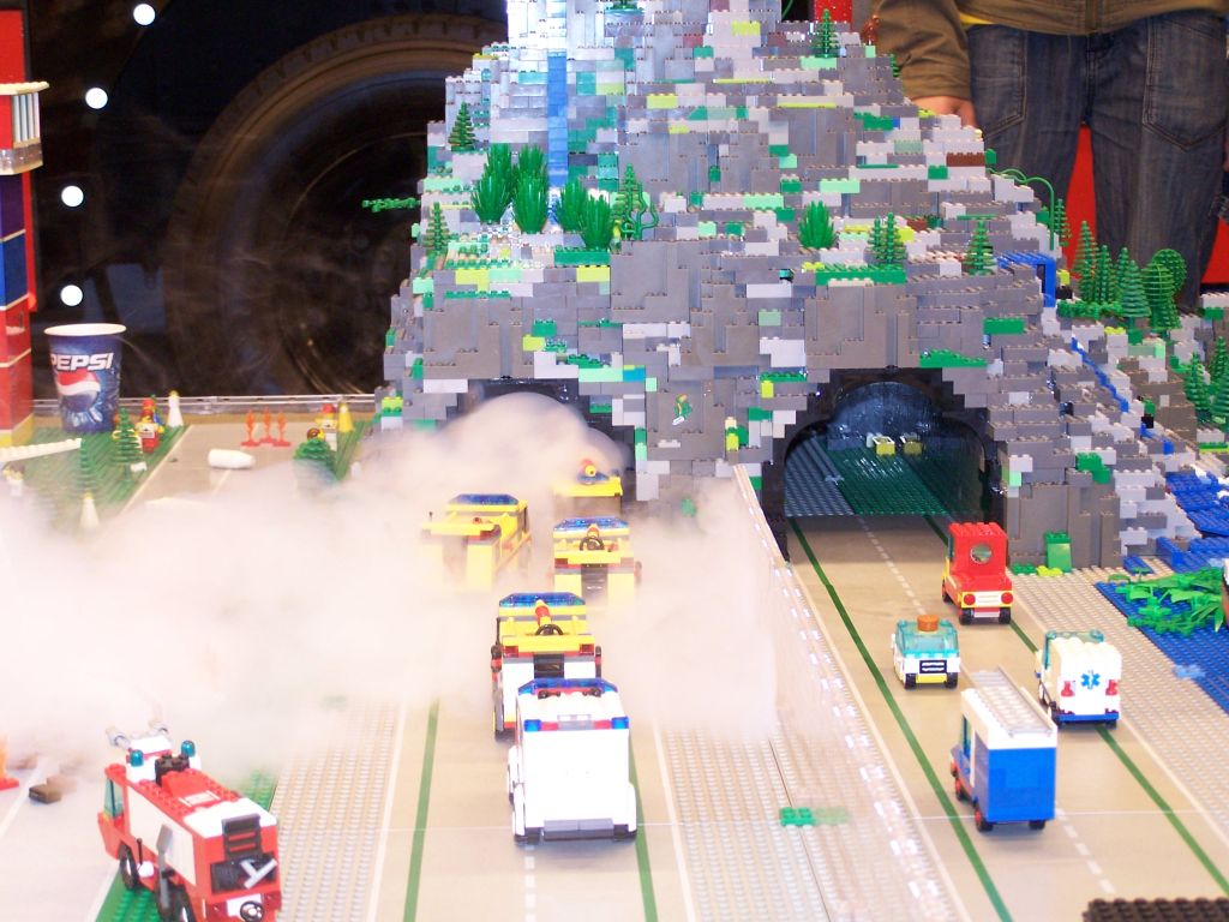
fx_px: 2450
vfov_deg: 21.3
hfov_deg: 28.2
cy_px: 461
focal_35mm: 69
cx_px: 614
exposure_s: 1/6
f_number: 3.2
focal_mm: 11.5
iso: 140
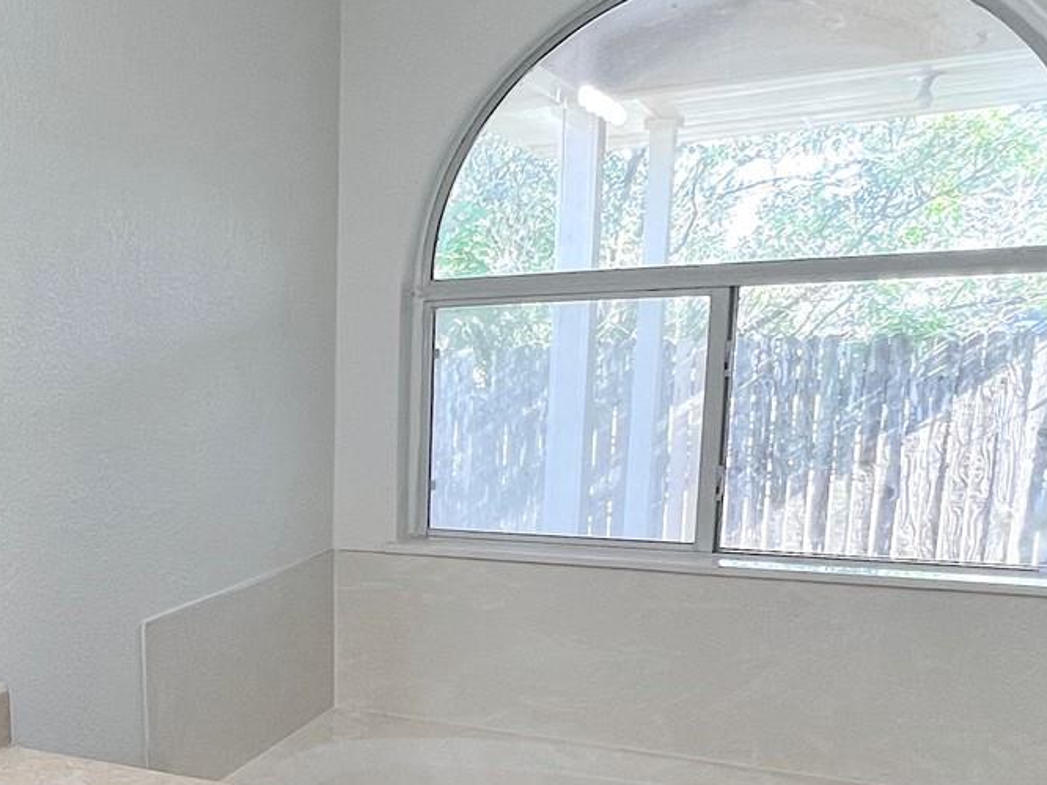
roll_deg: +2.3
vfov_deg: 35.1
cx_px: -17
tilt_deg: -11.6
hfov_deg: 40.5
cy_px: 599
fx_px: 1209
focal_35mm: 40
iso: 125
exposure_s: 1/120
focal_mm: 1.57
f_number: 1.8
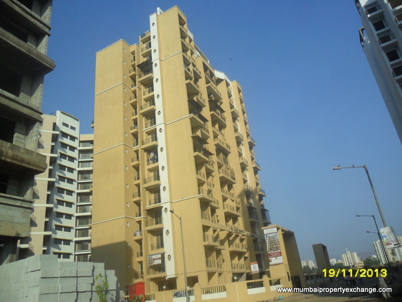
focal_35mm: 27
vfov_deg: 51.4
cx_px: 201
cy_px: 151
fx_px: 314
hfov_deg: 65.3
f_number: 8.9
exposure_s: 1/180
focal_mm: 4.9
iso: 100
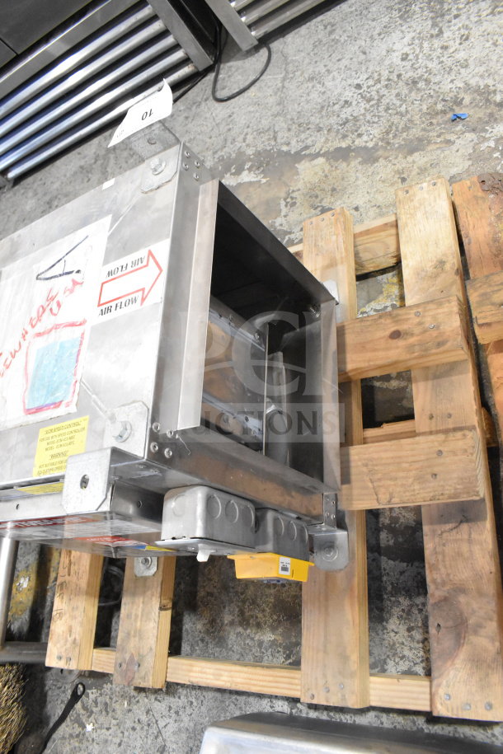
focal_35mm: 27
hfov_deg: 47.9
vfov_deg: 67.4
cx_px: 252
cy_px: 377
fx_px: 566
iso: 6400
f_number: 8
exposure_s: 1/250
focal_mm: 18
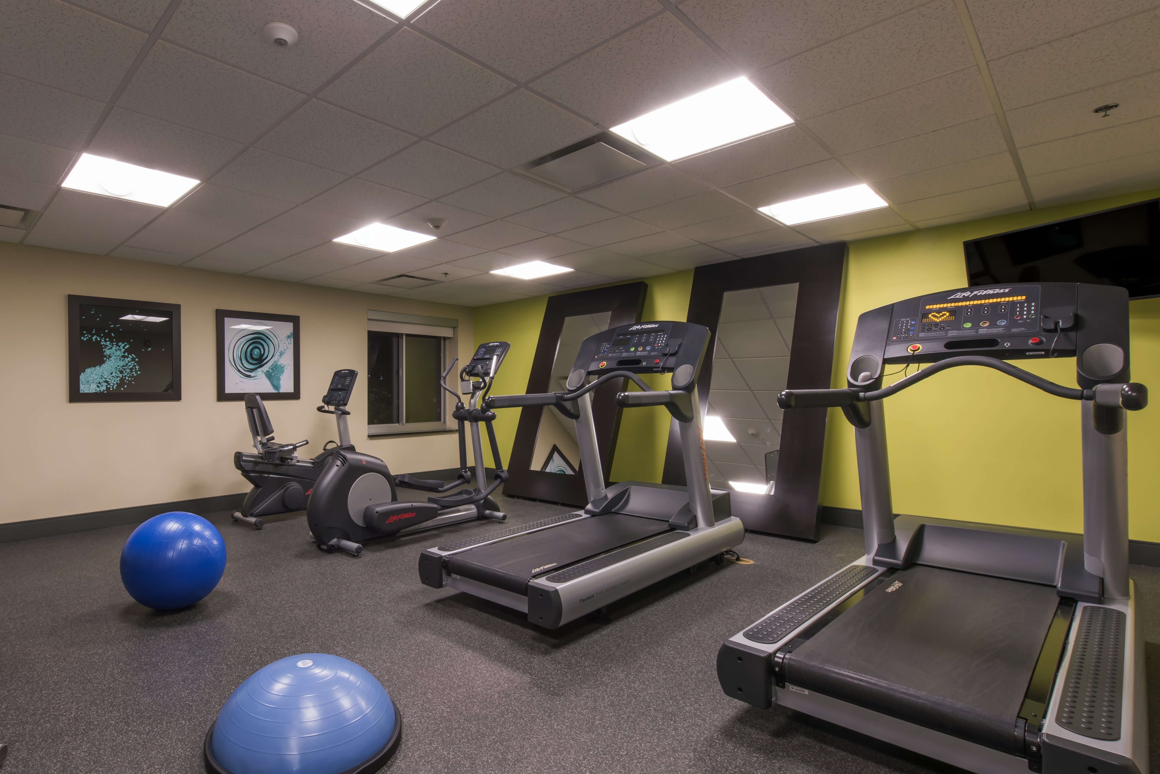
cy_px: 398
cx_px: 423
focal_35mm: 18
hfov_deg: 87.9
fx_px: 580
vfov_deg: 67.4
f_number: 18
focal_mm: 14
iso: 100
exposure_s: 8
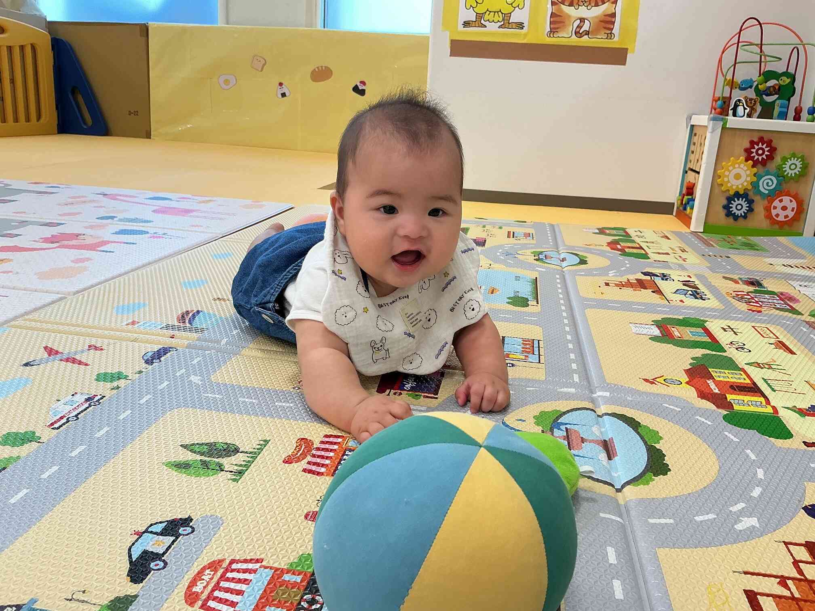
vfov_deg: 48.2
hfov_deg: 61.7
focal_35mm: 29
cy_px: 306
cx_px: 408
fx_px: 683
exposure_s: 1/120
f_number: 1.8
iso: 40
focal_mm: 3
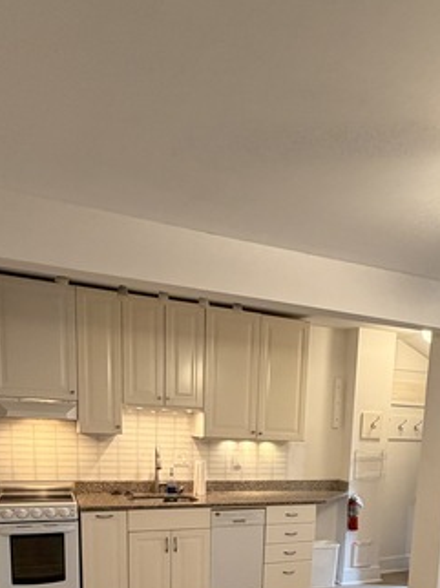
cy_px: 516
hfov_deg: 47.8
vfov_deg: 54.7
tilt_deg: -8.2
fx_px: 492
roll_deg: -3.0
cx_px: 272
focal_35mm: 29
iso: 250
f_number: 2.2
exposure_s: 1/60
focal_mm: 2.22
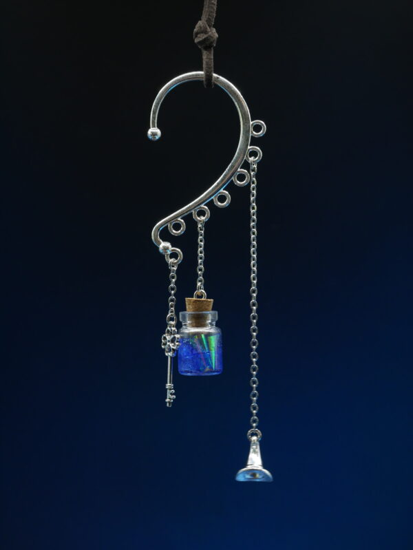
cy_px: 275
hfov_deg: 24.4
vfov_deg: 32.2
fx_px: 954
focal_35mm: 60
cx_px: 206
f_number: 6.3
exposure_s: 1/60
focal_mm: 30
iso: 800
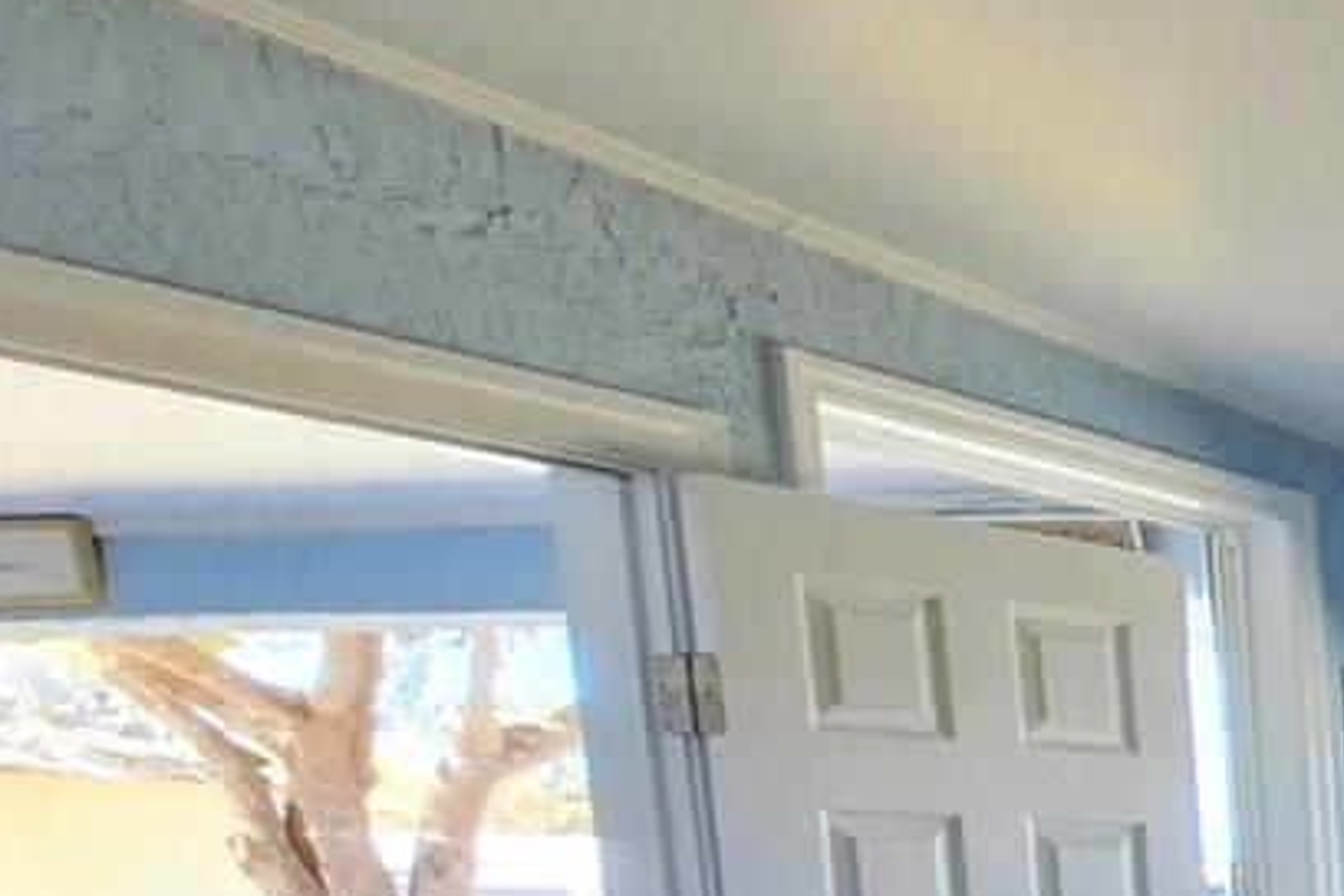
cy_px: 1153
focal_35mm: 53
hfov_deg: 20.6
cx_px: 2569
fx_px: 1979
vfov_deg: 22.8
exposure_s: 1/120
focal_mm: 1.74
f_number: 2.2
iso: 64
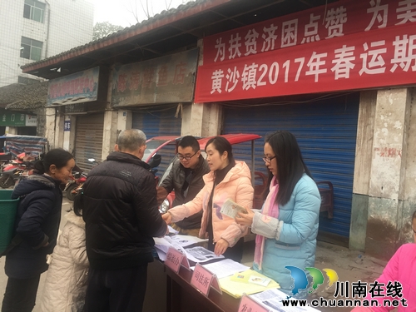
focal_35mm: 29
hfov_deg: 61.7
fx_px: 349
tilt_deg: -1.2
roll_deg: -6.7
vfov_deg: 48.2
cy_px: 156
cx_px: 208
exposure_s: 1/100
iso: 40
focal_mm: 4.15
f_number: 2.2
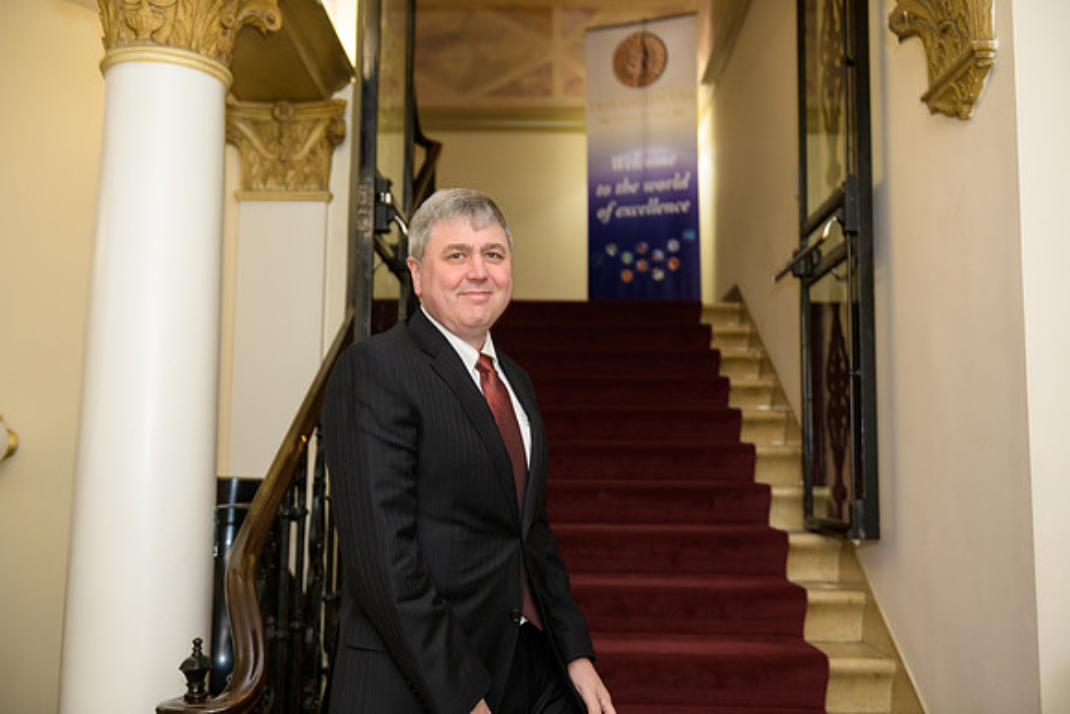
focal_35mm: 36
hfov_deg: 53.1
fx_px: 1070
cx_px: 535
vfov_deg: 36.9
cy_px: 357
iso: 1000
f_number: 3.2
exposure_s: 1/125
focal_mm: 36
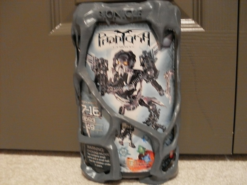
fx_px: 271
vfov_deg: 37.7
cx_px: 124
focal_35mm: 38
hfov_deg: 49.0
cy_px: 92
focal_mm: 6.3
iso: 400
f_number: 2.8
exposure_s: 1/8
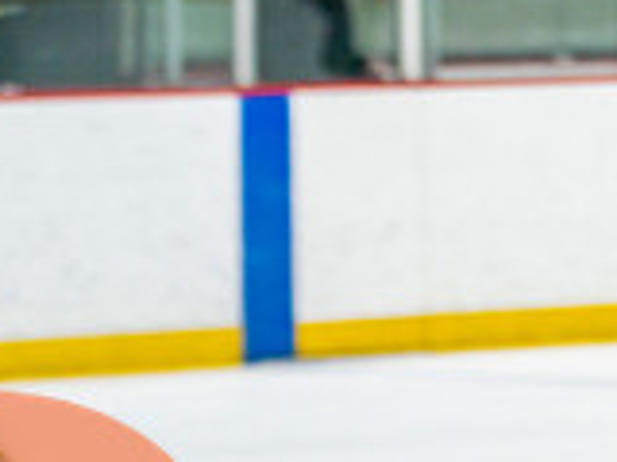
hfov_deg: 4.6
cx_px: 802
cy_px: 576
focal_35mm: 430
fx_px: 7664
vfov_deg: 3.5
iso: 500
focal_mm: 110
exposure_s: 1/640
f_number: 2.8
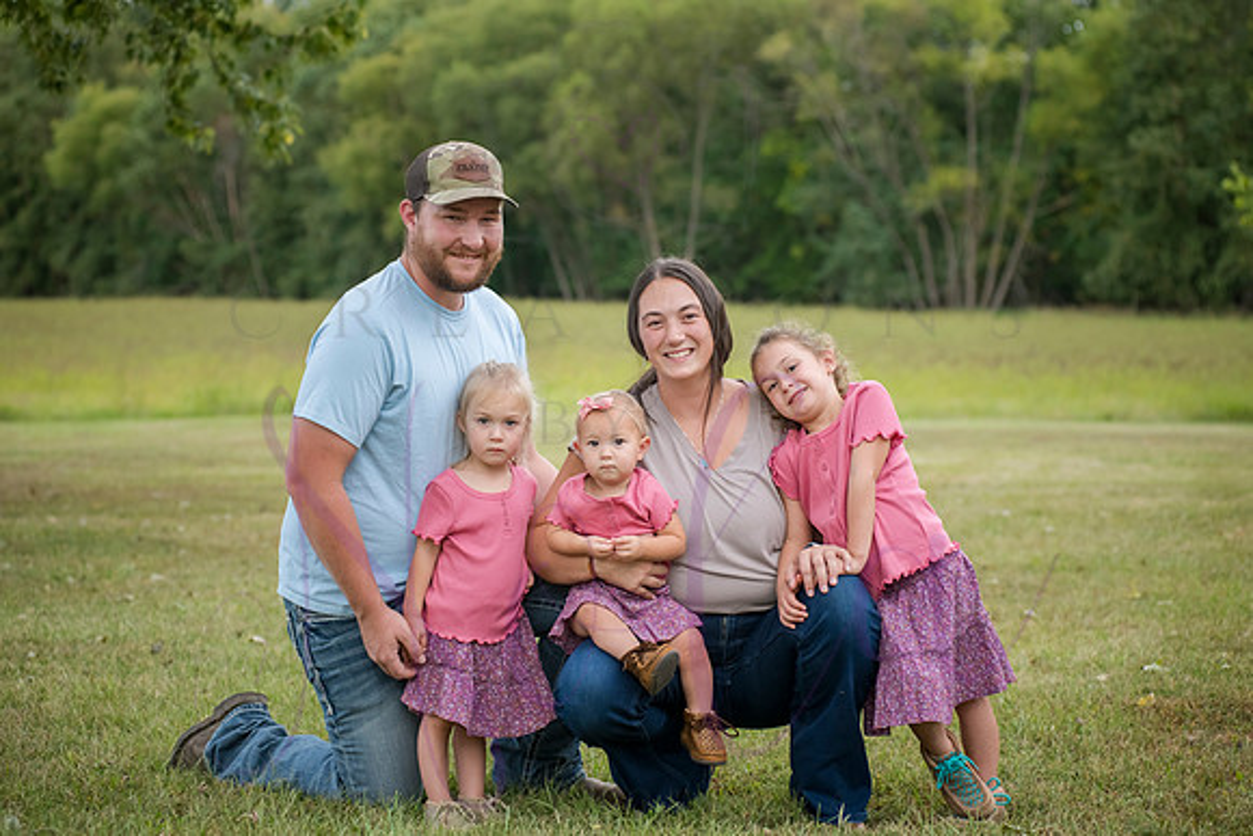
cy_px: 418
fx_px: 2904
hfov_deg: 24.3
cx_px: 626
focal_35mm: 83
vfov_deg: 16.4
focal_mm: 80
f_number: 4.5
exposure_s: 1/500
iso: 400
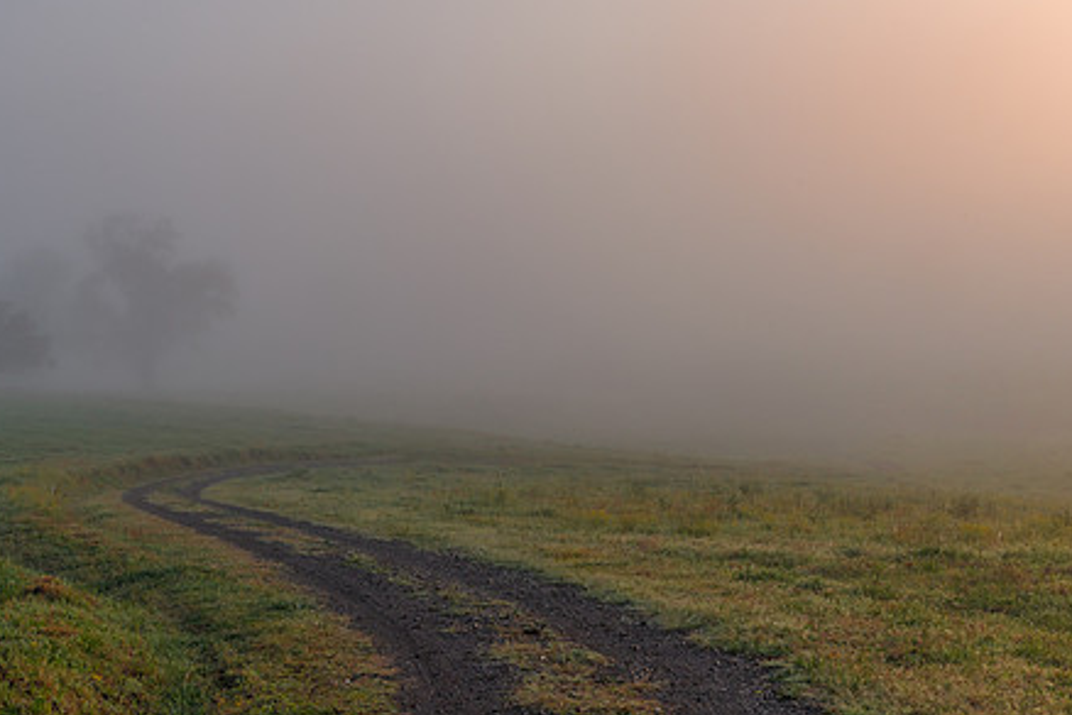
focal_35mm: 53
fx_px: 1578
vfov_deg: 25.5
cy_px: 354
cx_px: 597
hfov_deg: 37.5
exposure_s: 1/100
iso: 125
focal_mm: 40
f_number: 8
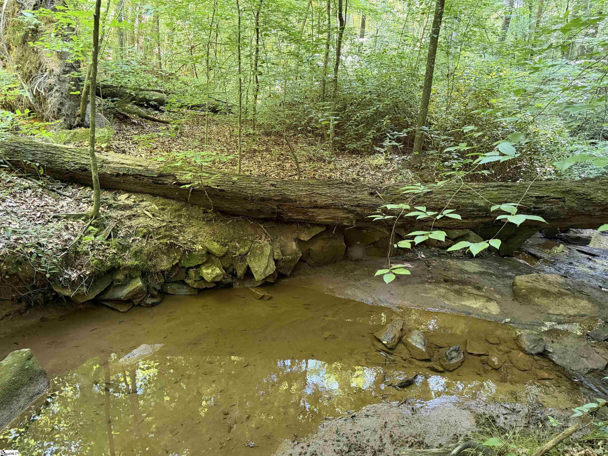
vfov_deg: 56.8
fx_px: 422
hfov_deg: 71.6
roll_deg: -4.7
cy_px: 228
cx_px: 304
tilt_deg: -17.1
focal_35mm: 24
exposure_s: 1/60
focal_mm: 6.76
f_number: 1.78
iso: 800
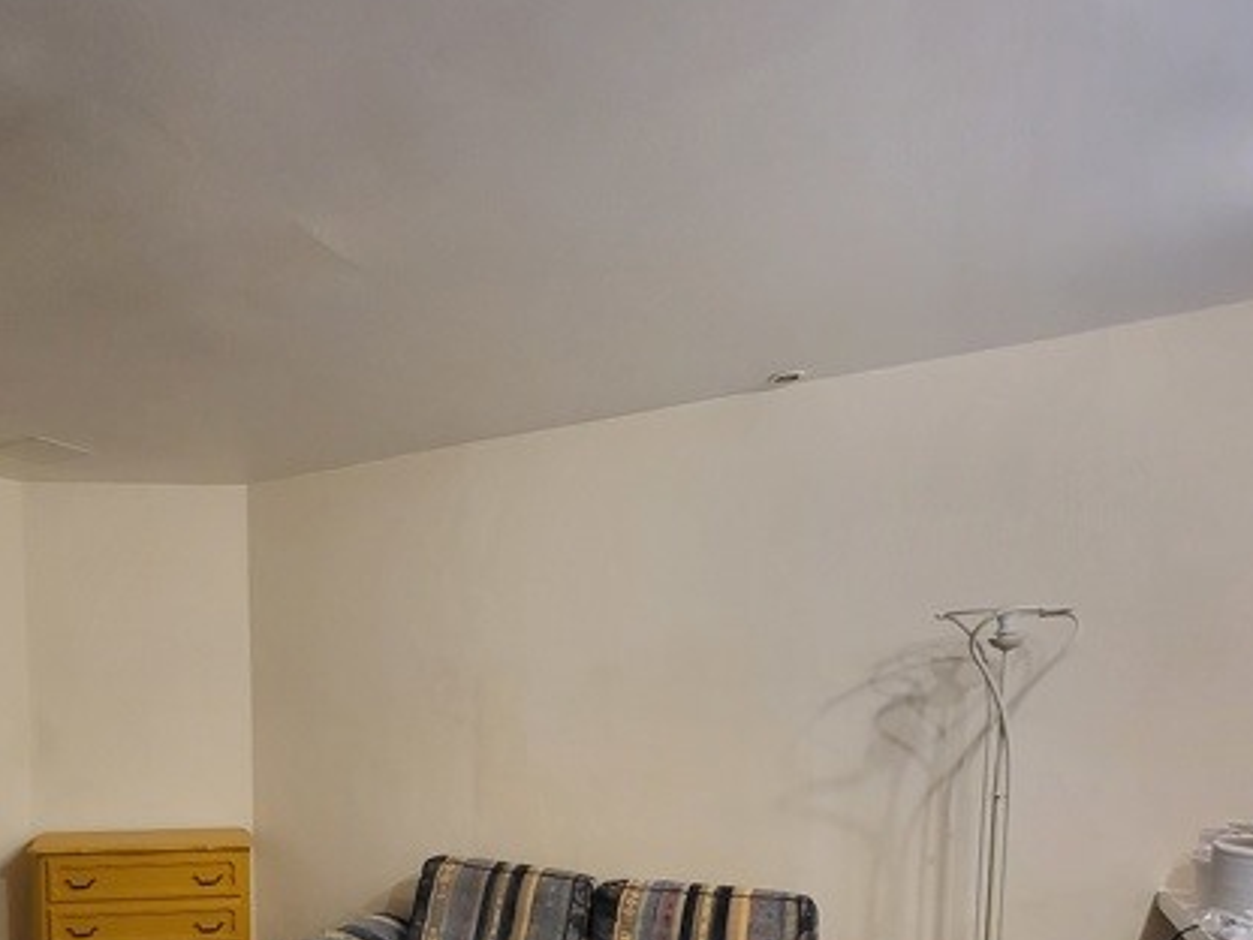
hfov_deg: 64.4
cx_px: 286
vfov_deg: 50.8
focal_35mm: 25
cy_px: 780
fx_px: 905
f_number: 2.2
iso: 640
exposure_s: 1/33
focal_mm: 1.74
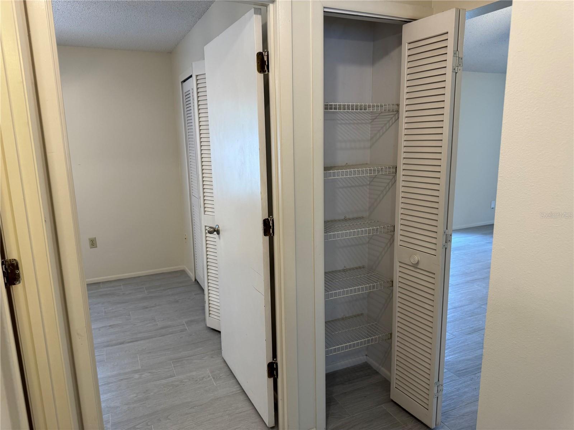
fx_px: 398
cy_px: 215
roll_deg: +0.0
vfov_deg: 56.8
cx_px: 287
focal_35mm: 24
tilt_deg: -13.7
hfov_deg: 71.6
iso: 125
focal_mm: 6.76
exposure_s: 1/60
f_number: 1.78
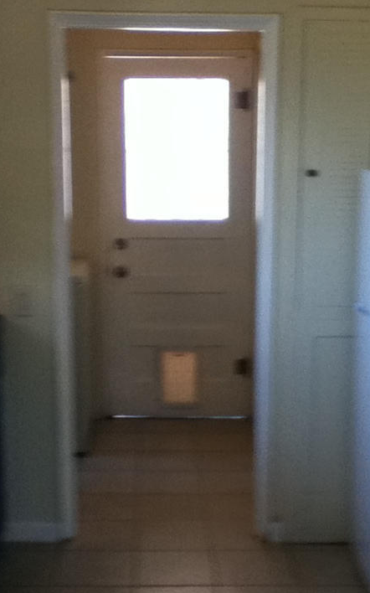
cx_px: 183
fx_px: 743
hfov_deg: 28.0
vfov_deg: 43.5
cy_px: 301
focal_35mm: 46
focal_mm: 3.85
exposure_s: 1/30
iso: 100
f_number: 2.4
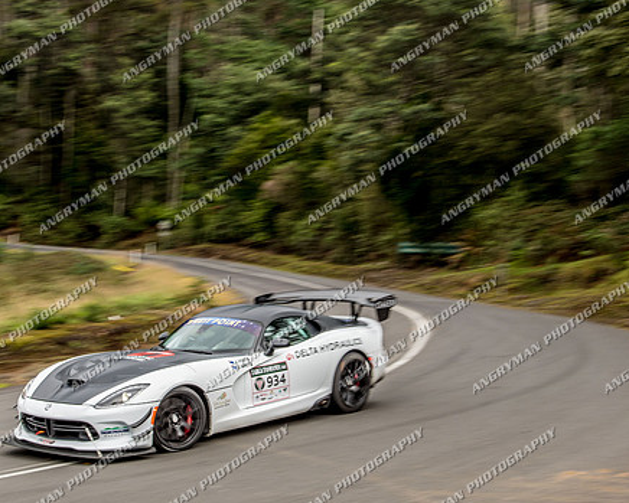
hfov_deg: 34.1
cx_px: 266
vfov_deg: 27.6
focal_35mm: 55
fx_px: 1024
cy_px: 277
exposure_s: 1/100
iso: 80
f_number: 6.3
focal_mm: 28
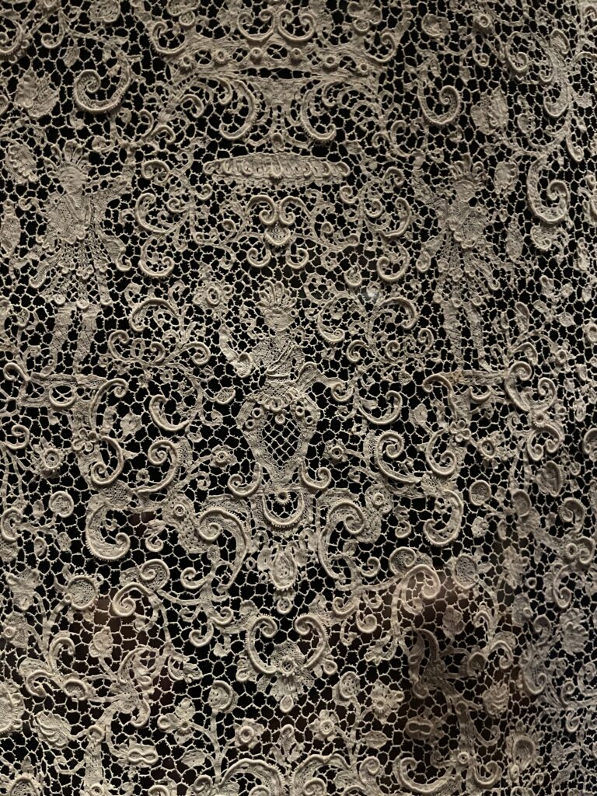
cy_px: 398
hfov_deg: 54.9
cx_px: 298
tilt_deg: +0.4
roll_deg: +1.1
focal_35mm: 25
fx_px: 575
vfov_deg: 69.4
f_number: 1.6
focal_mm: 5.1
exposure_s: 1/30
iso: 1000
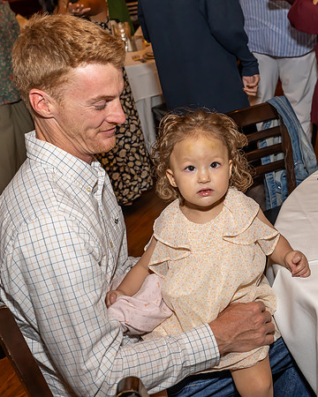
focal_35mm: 52
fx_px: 613
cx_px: 201
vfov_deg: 35.9
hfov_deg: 29.0
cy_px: 198
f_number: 6.3
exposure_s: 1/250
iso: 500
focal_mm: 37
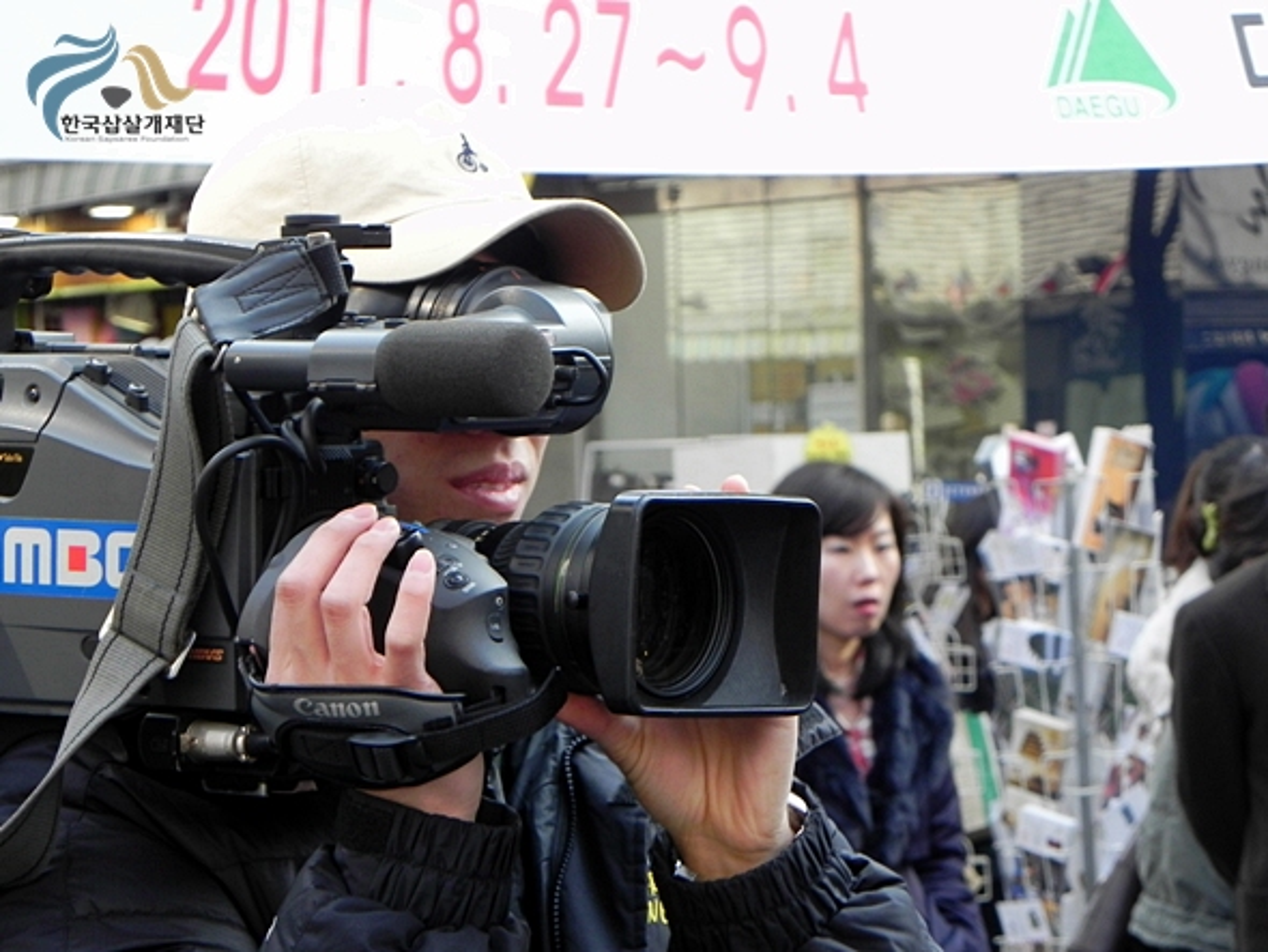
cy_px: 476
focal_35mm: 144
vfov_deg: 10.3
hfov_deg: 13.7
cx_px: 634
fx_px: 5277
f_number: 4.5
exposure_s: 1/95.1
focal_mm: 25.7
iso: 160
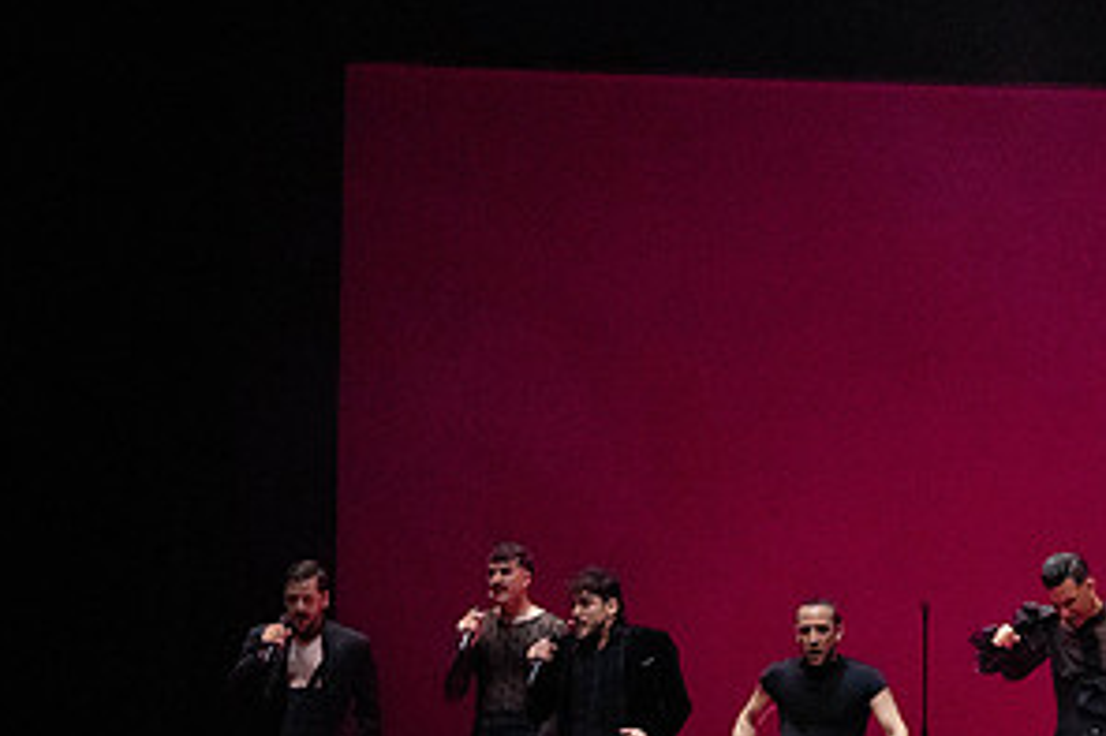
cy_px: 506
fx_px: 9027
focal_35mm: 294
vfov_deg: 4.7
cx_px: 736
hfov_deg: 7.0
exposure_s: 1/400
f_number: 9
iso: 25600
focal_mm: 150
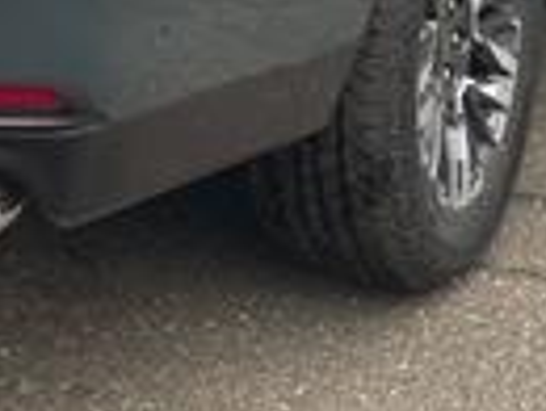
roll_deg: +1.6
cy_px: -277
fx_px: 2023
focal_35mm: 128
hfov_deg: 15.2
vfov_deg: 11.0
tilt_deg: -8.9
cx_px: 55
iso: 32
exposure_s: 1/299
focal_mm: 4.2
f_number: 1.6
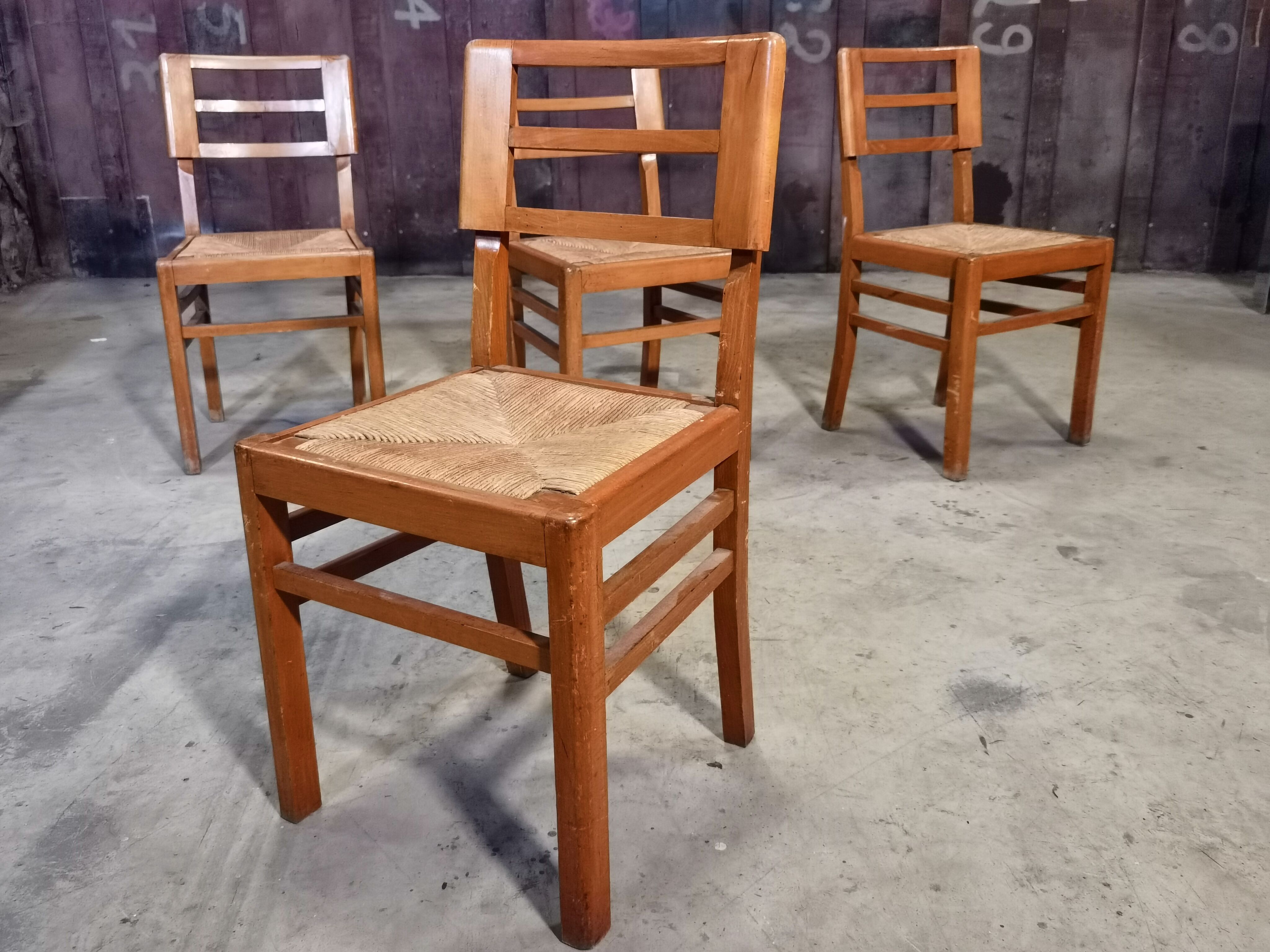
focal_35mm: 31
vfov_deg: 45.4
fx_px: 1137
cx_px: 635
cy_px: 476
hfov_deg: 58.4
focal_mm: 6.71
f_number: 1.9
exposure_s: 1/33.3
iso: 640
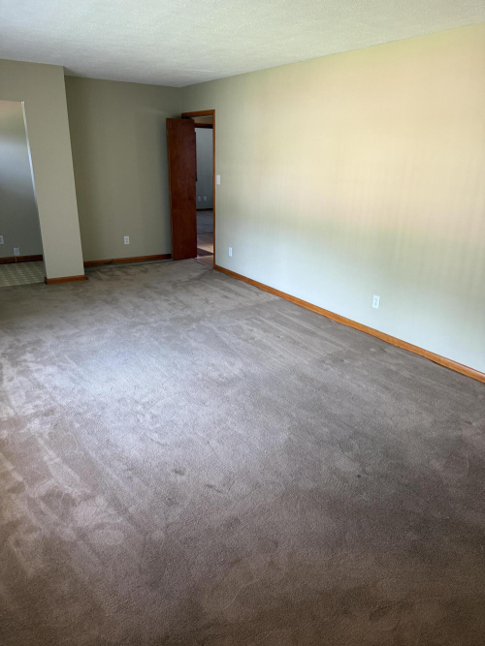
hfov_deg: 56.8
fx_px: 448
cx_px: 242
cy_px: 323
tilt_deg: -19.6
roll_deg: -1.4
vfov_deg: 71.6
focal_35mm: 24
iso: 200
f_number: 1.78
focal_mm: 6.76
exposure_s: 1/60
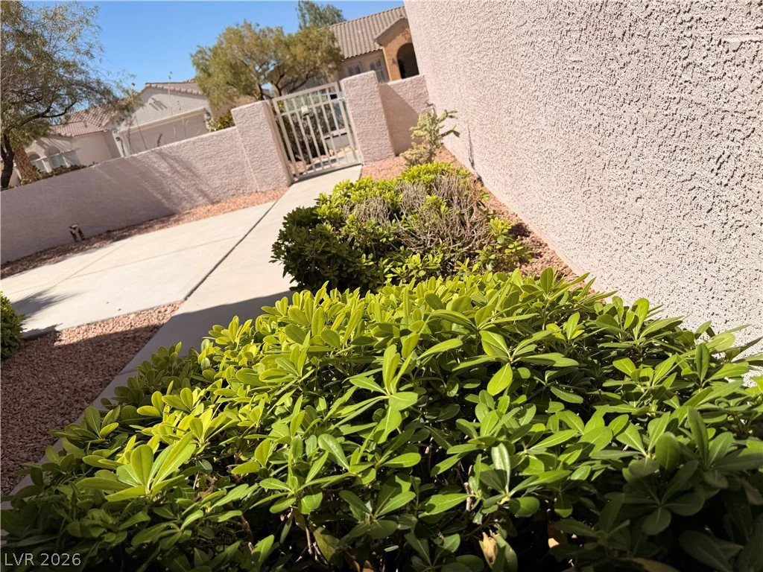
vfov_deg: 56.8
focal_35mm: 24
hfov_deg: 71.6
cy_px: 286
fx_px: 529
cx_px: 382
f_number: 1.78
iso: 80
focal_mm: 6.76
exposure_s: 1/6173
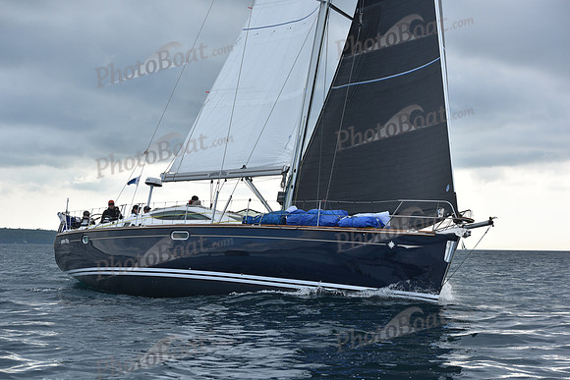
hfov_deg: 25.4
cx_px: 285
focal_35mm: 80
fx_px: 1267
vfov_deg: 17.1
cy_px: 190
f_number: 6.3
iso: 250
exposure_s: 1/800
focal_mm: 80
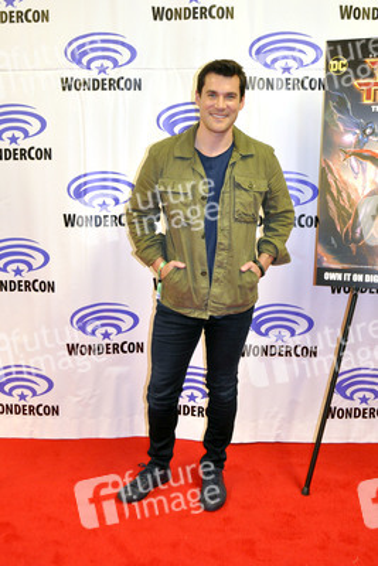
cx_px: 189
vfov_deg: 53.1
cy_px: 283
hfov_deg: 36.9
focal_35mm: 36
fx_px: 566
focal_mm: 24
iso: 1000
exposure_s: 1/60
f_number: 4.5
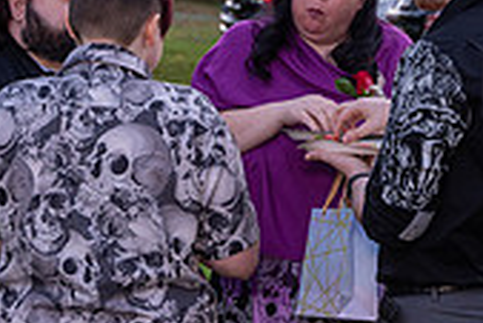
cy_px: 174
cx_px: 312
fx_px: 2390
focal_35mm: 178
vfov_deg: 7.7
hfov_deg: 11.5
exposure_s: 1/200
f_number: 4
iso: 320
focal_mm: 52
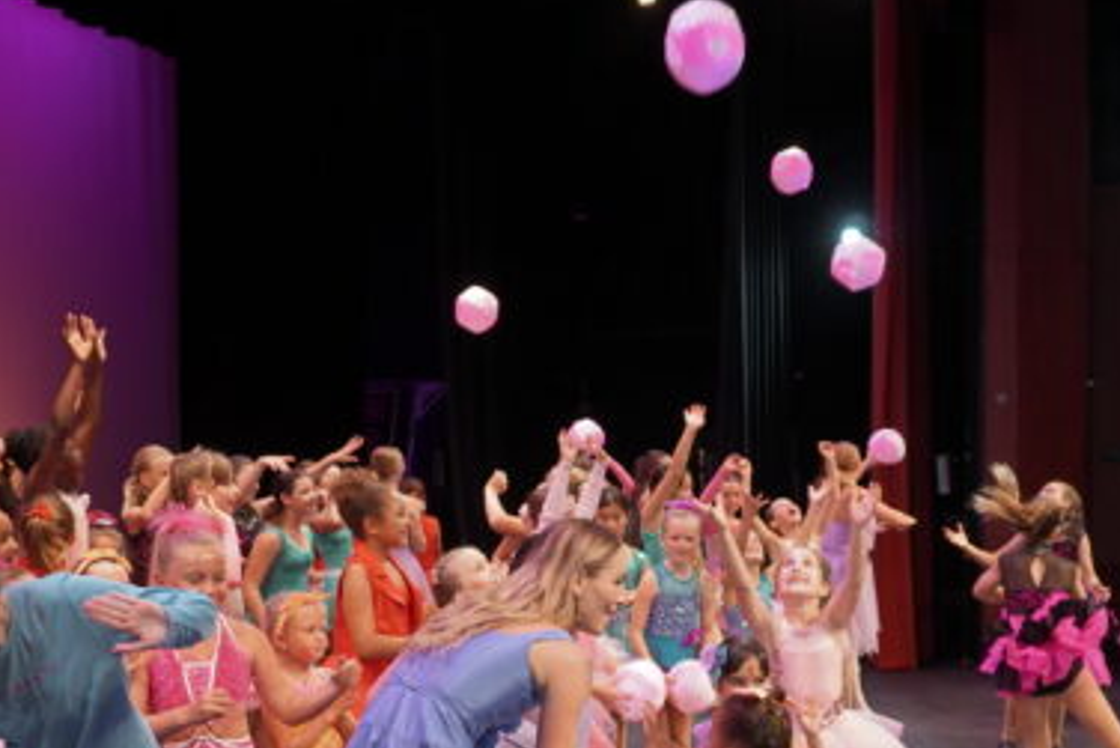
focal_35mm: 52
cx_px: 664
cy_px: 581
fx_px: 1619
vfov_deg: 25.6
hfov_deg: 38.0
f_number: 4
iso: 640
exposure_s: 1/160
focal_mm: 17
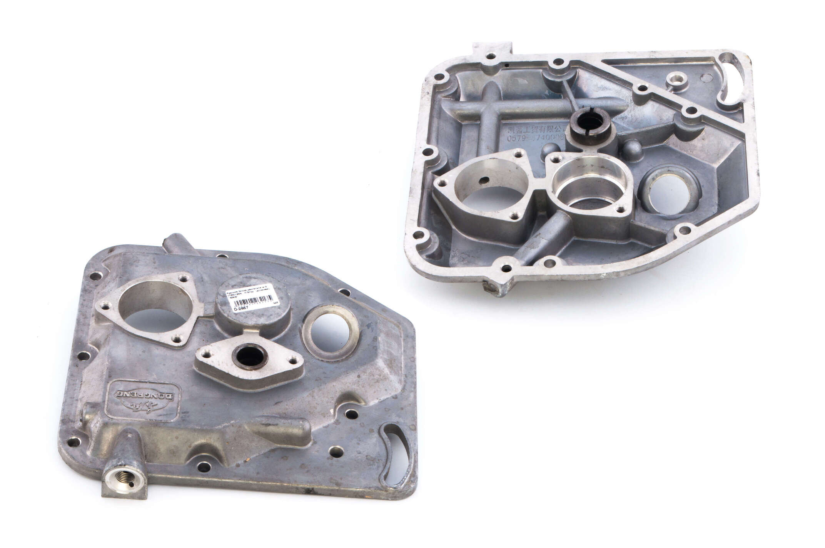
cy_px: 274
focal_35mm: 82
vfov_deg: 16.5
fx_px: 1888
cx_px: 412
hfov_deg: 24.6
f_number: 25
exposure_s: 1/160
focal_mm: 55
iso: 160
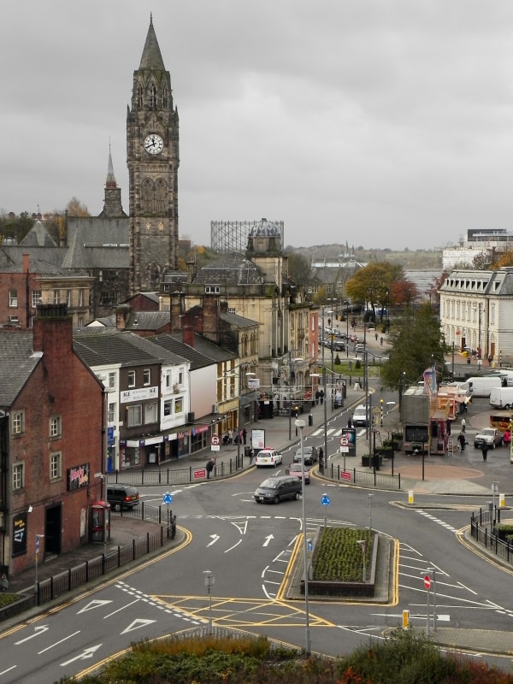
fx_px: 1482
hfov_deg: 19.6
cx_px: 256
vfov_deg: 26.0
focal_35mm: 75
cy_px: 342
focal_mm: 13.4
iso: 160
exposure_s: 1/241
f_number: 5.6
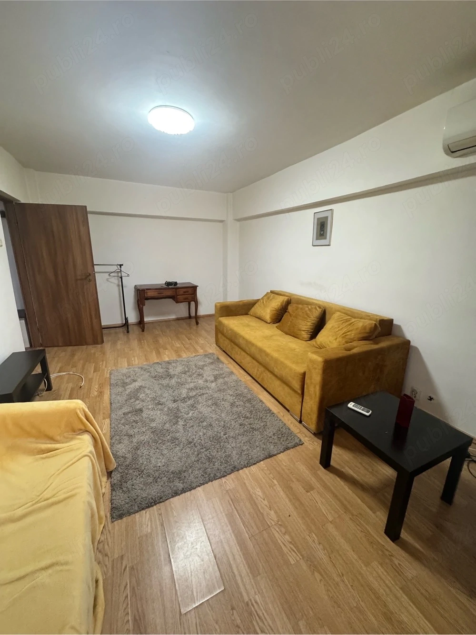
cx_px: 238
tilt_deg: -13.0
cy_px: 318
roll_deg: -1.4
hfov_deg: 85.7
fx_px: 257
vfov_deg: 102.1
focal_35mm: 14
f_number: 2.2
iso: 320
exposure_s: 1/71
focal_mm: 2.22
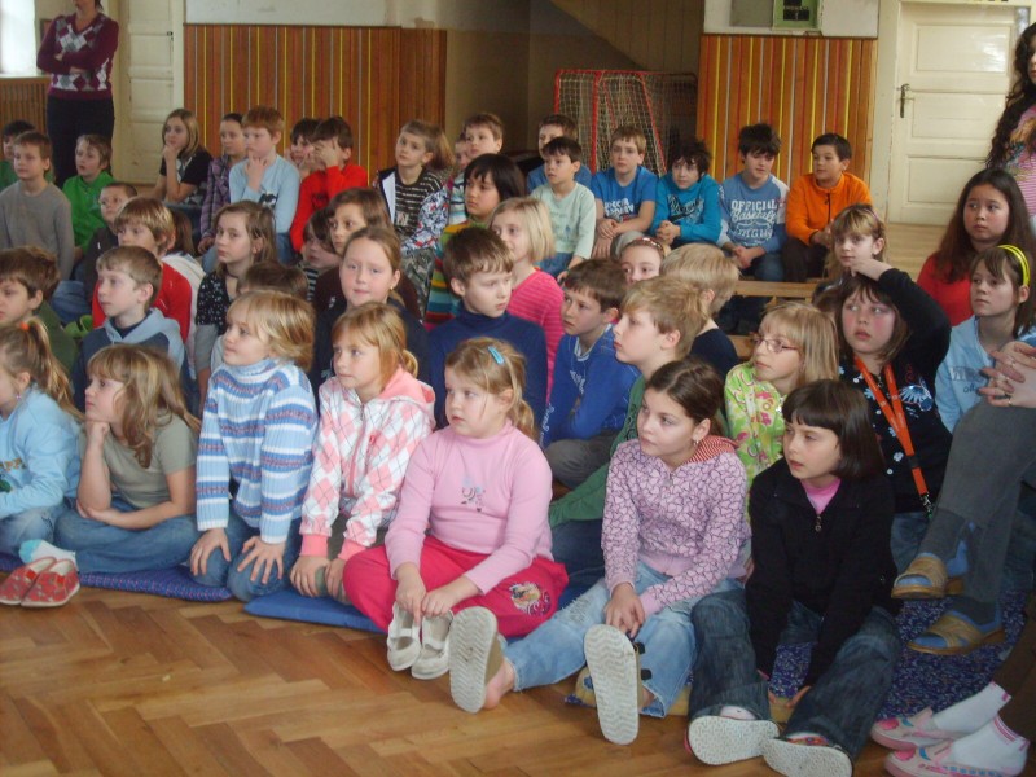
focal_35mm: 52
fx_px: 1556
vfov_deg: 28.0
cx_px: 518
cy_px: 388
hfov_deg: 36.8
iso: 186
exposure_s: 1/45
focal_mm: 8.7
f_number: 3.3
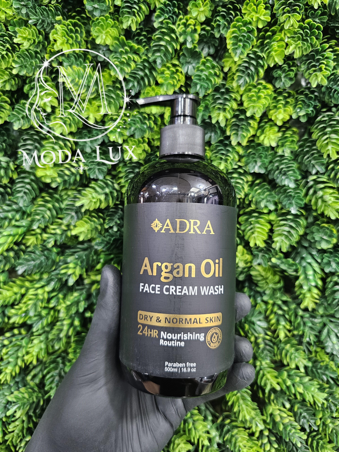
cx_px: 170
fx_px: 300
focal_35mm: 23
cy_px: 226
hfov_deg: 58.9
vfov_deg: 73.9
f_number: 1.7
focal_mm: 6.3
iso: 500
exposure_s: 1/101
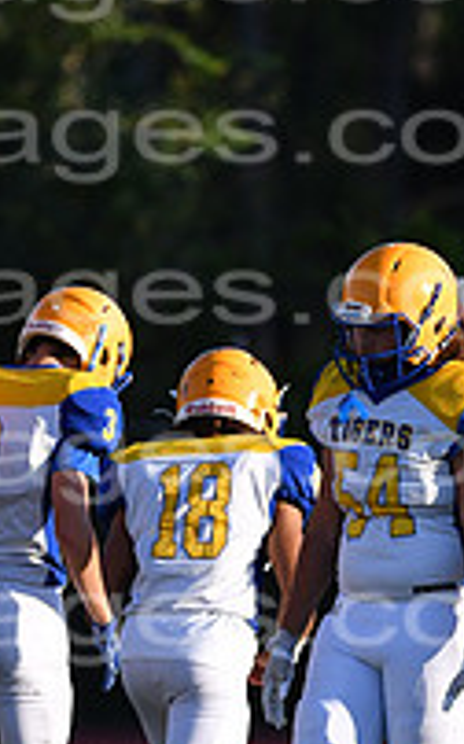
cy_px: 540
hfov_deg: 1.0
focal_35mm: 1317
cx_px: -232
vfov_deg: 1.6
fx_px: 26685
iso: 900
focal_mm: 300
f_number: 4.5
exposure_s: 1/8000
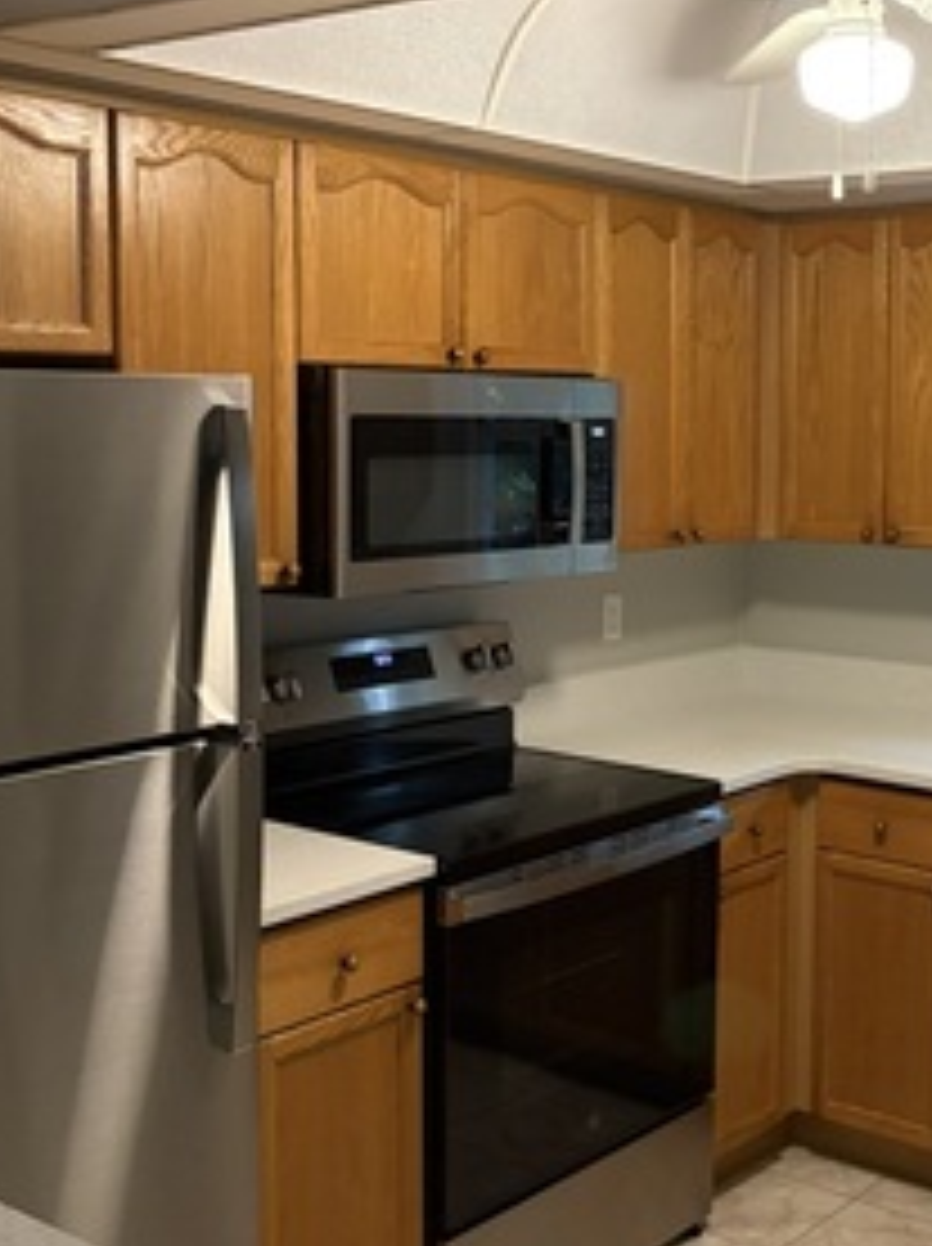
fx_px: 1691
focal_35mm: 47
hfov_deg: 29.7
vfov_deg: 40.4
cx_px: 813
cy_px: 540
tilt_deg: -5.1
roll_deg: -0.3
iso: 320
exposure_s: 1/60
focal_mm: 5.96
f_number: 1.6
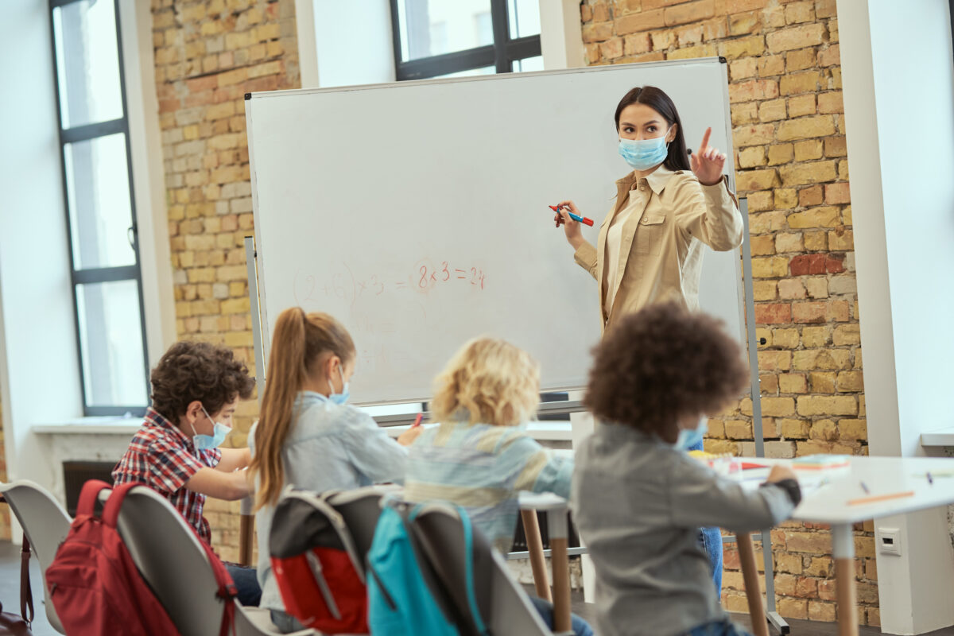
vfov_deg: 16.1
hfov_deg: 23.9
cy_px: 318
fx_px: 2252
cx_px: 477
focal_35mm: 85
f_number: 2.2
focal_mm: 85
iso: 400
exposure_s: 1/400
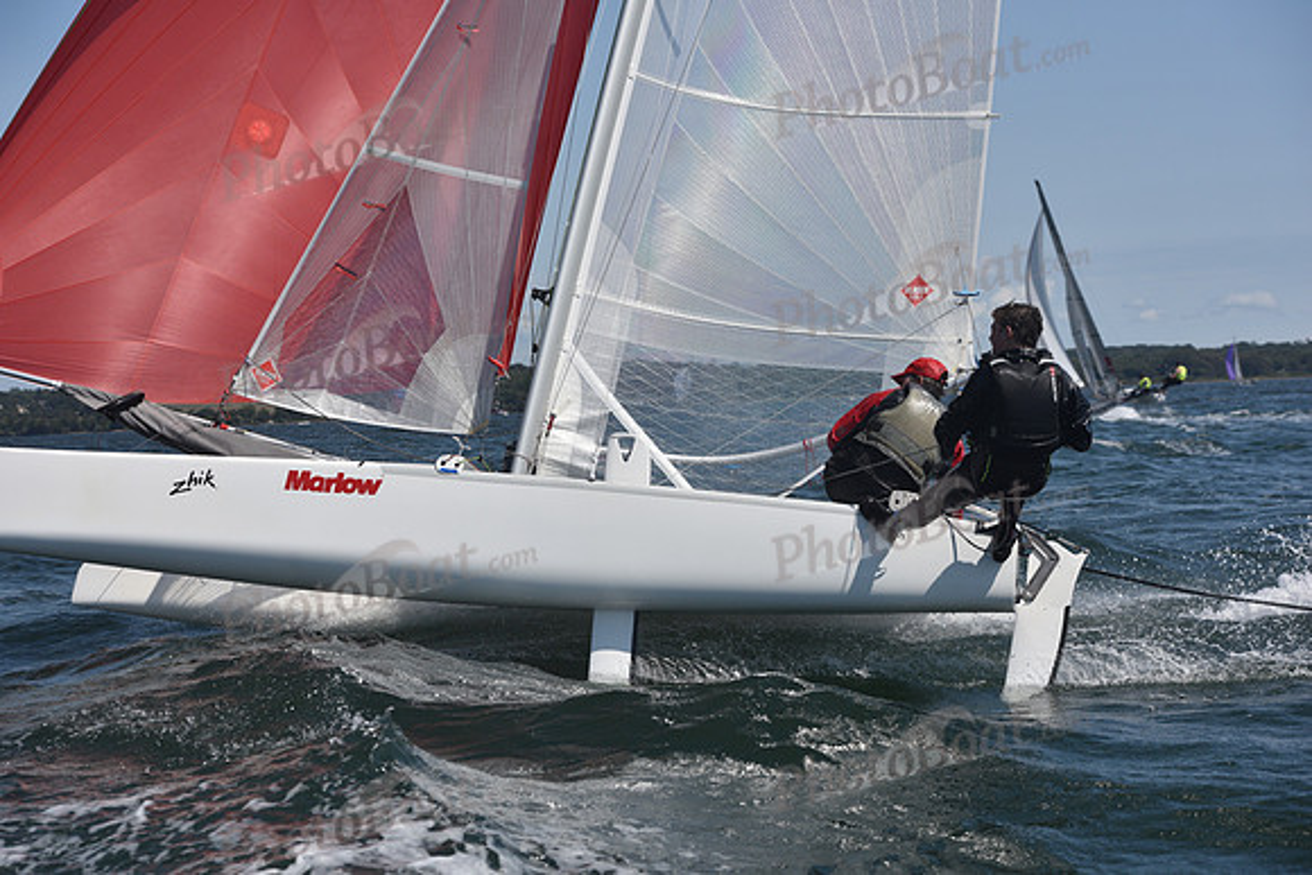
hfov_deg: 28.8
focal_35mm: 70
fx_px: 2552
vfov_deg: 19.5
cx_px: 656
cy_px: 438
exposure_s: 1/1250
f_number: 6.3
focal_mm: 70
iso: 250
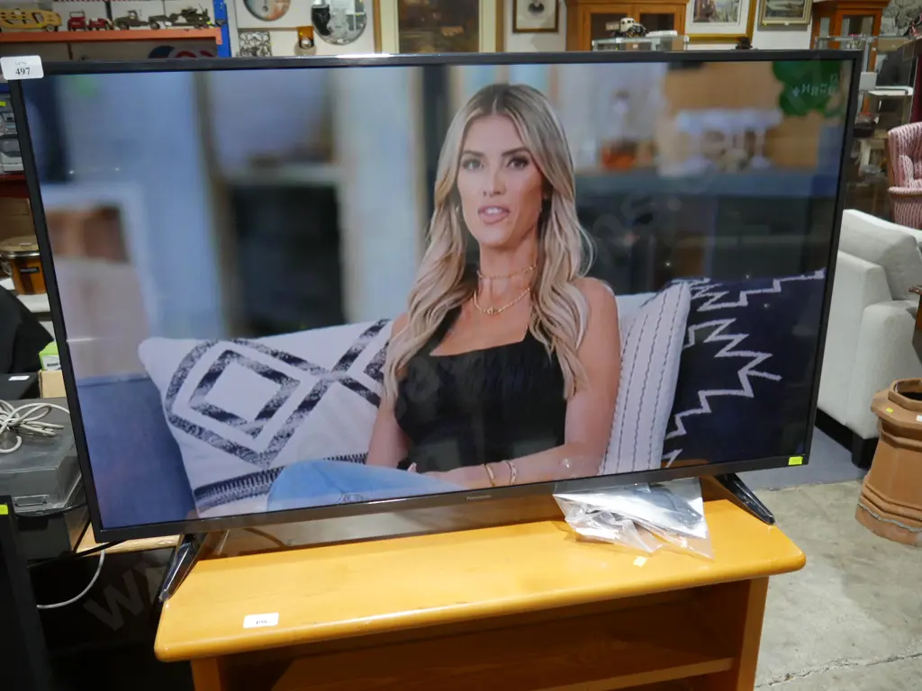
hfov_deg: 60.0
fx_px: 799
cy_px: 346
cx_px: 461
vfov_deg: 46.8
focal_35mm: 30
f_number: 3.6
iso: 400
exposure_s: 1/60
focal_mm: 15
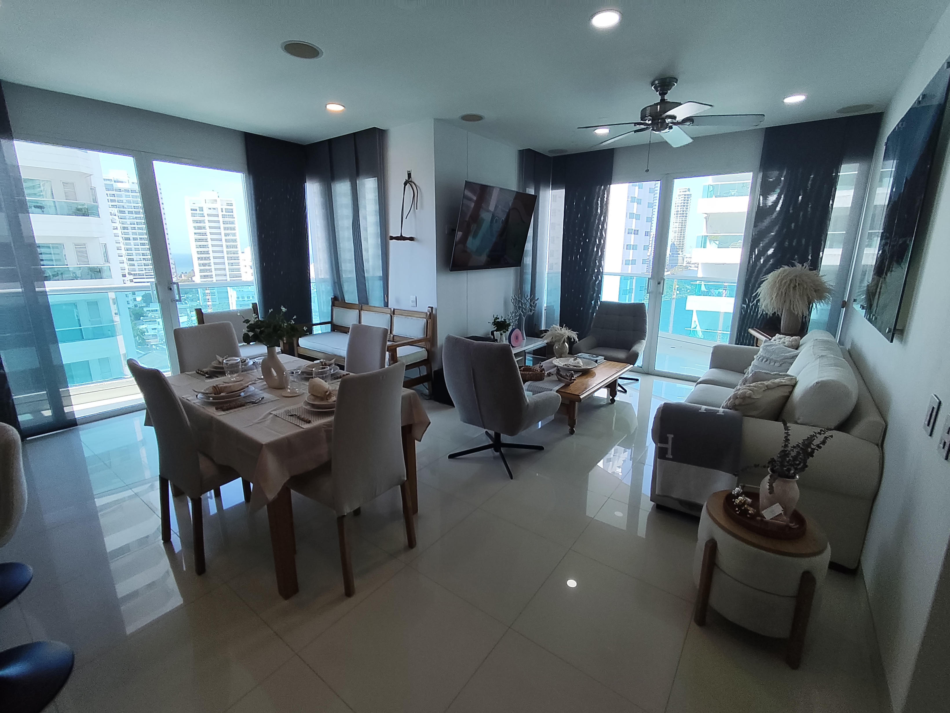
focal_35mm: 15
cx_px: 475
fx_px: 412
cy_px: 356
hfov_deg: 98.1
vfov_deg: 81.8
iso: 50
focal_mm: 1.65
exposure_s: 1/469
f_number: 2.2
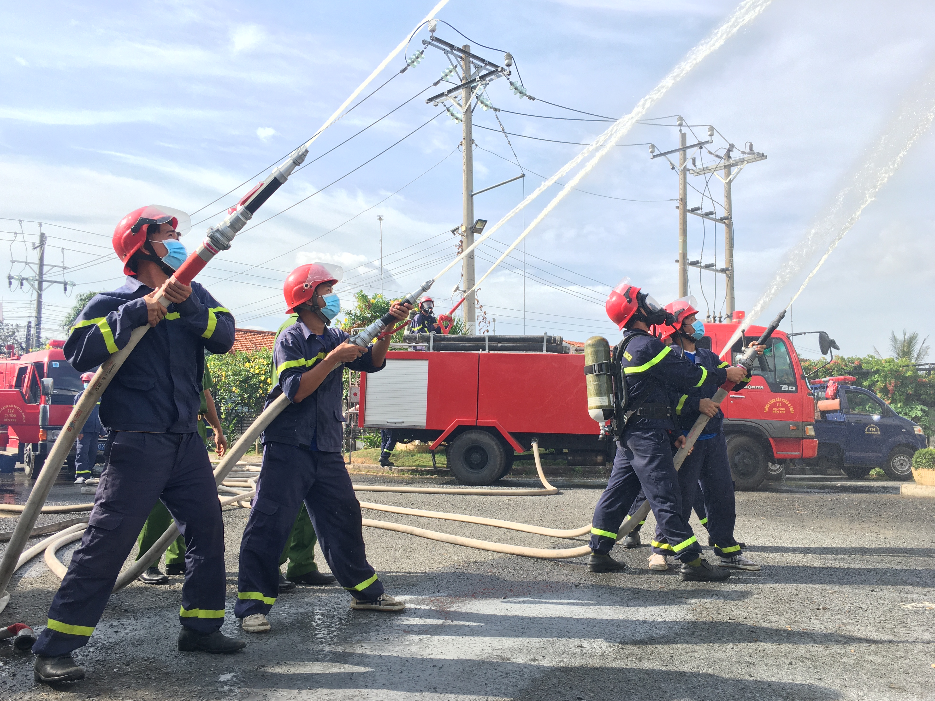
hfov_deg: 60.0
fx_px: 810
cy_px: 359
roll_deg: -0.6
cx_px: 467
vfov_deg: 46.8
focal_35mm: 30
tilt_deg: +5.4
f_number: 2.2
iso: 25
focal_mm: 4.15
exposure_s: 1/732
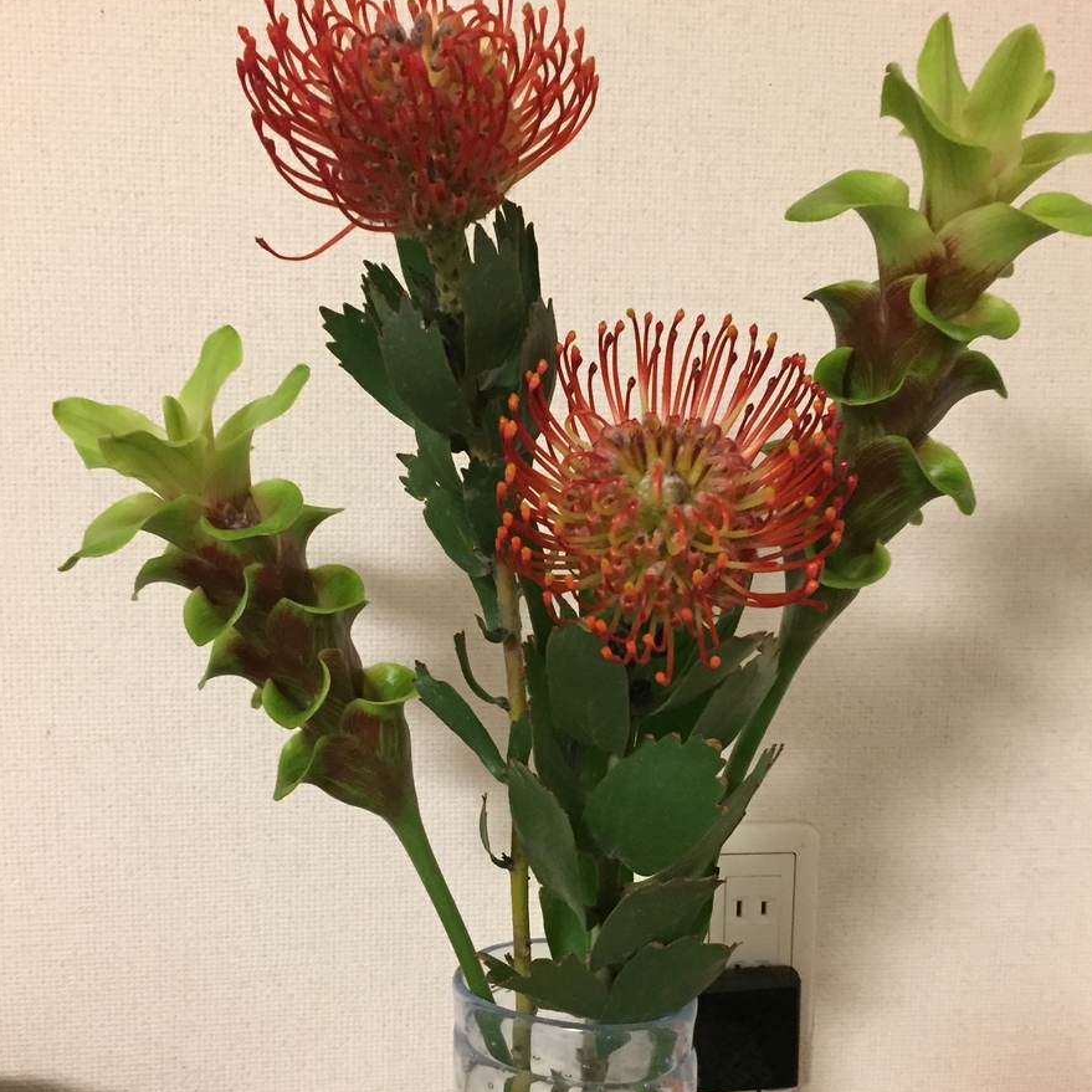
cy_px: 598
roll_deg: -1.4
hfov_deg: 47.2
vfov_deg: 47.2
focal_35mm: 35
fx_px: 1249
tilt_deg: -8.6
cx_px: 555
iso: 250
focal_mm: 4.15
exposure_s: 1/30
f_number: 2.2
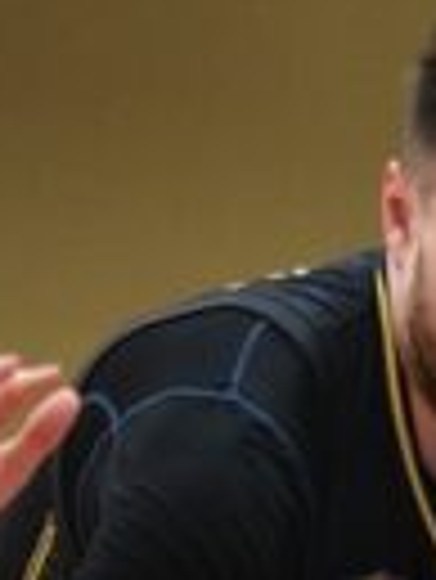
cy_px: 868
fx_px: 20455
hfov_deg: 1.2
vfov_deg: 1.6
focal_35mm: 1220
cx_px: 58
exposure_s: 1/1250
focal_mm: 160
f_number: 2.8
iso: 5000
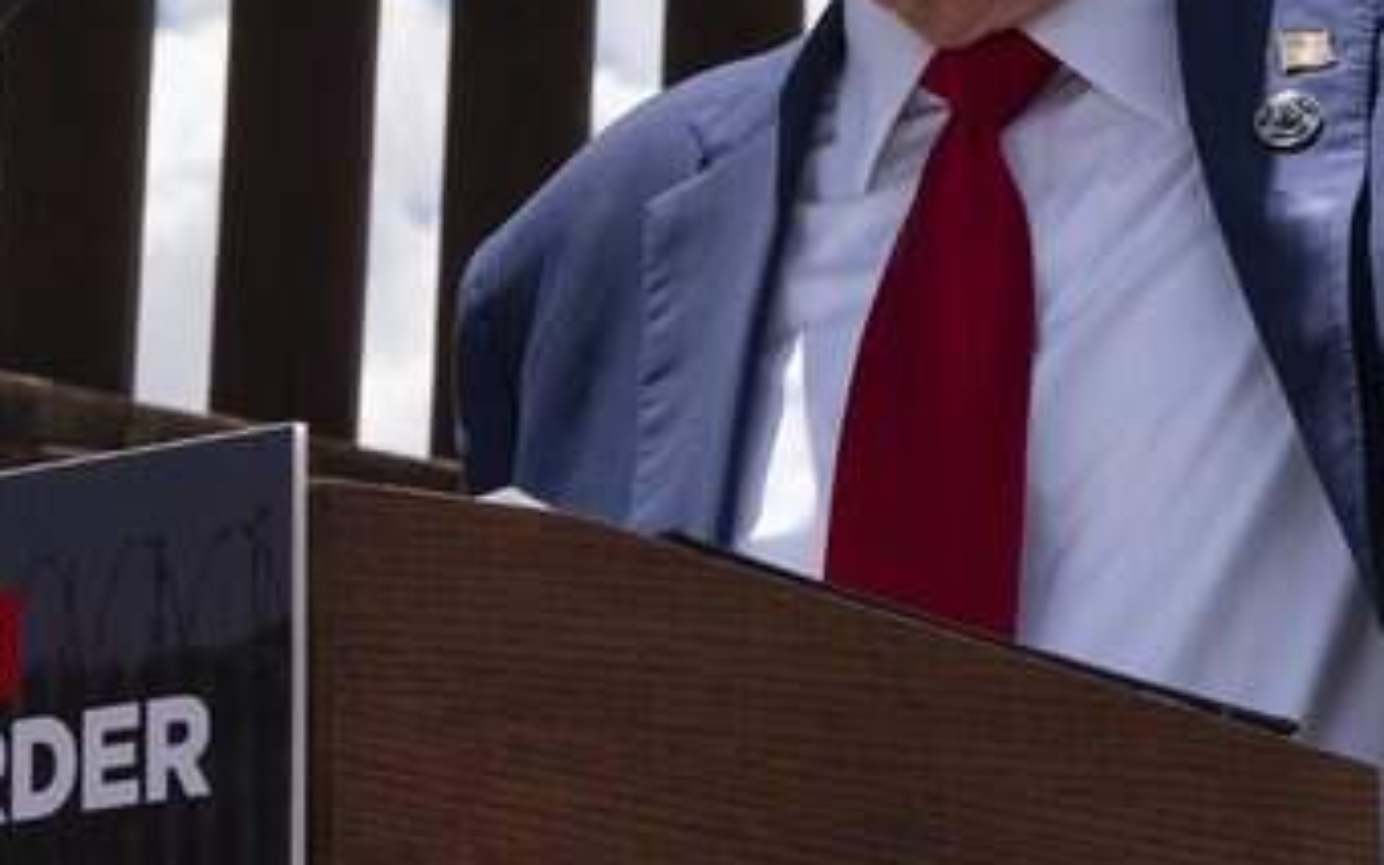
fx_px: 9466
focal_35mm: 251
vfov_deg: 5.2
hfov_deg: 8.4
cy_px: 28
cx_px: 994
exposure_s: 1/250
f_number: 11
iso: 100
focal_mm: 70
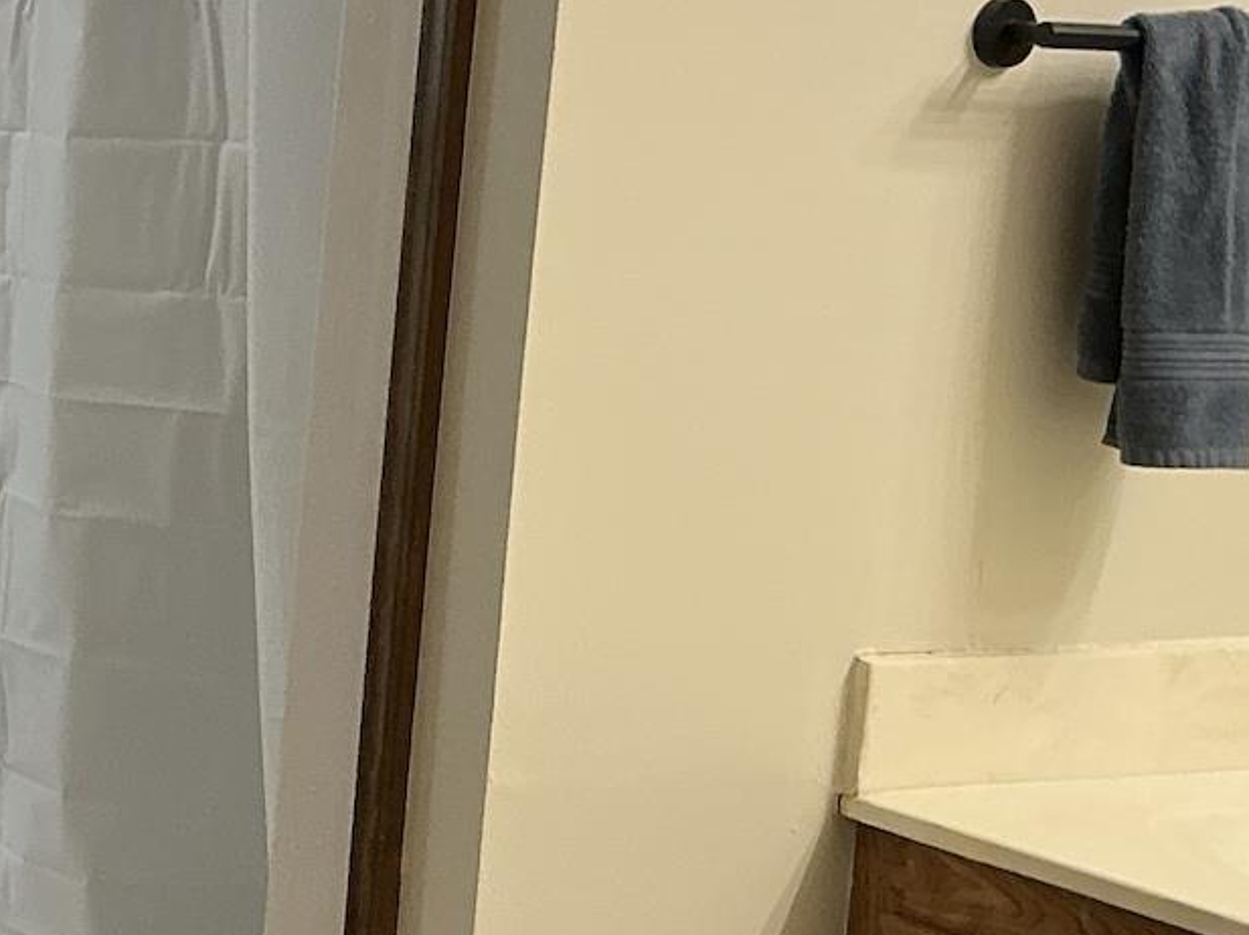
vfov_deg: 15.8
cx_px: -105
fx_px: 3354
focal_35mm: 93
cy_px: 609
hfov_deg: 20.2
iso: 50
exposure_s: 1/60
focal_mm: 3
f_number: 1.8
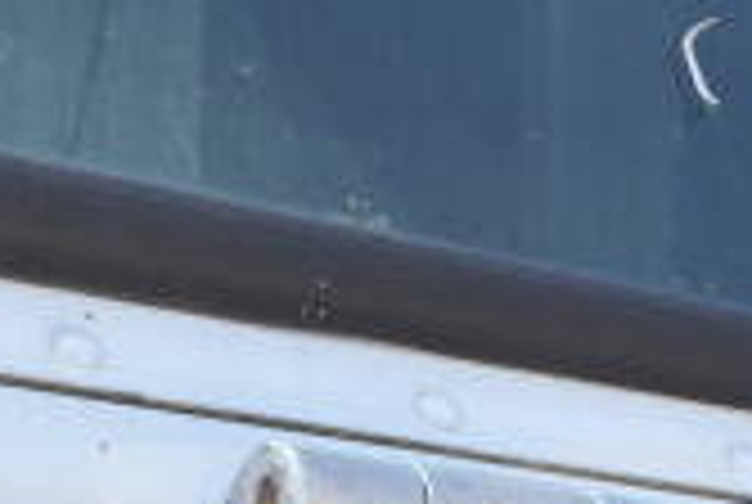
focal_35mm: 153
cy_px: 803
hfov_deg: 13.4
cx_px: 486
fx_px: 3202
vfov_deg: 8.7
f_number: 13
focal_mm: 28
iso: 1600
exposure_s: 1/640
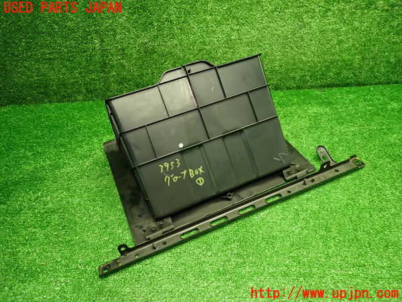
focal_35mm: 25
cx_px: 201
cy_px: 151
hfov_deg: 69.4
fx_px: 290
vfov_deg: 54.9
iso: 250
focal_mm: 4.5
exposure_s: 1/30
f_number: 2
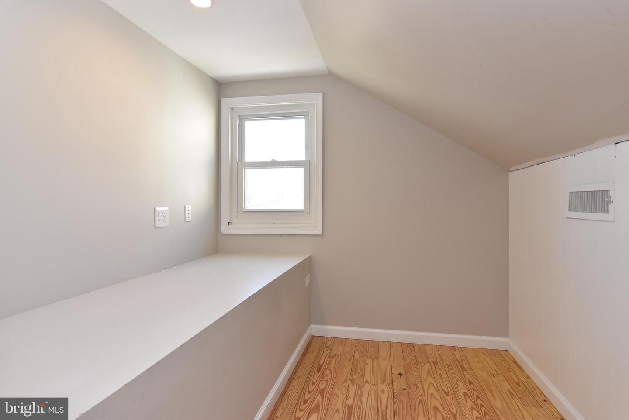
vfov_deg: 67.5
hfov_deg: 90.0
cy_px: 210
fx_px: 315
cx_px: 314
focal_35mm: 18
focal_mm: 12
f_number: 7.1
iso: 800
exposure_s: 1/80
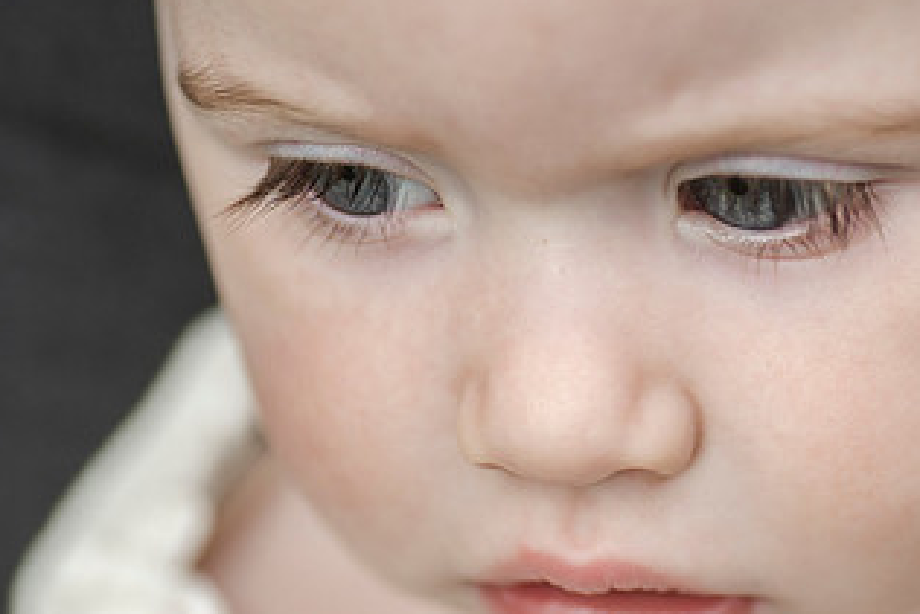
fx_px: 4474
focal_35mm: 175
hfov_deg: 11.7
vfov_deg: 7.9
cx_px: 769
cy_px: 210
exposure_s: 1/4000
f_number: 4
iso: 400
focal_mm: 90
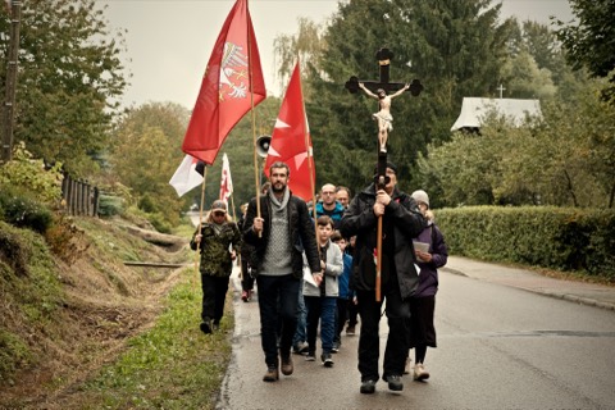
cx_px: 308
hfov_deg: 29.2
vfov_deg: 19.7
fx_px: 1179
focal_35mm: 69
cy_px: 205
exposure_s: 1/480
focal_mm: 46.3
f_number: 4
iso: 400
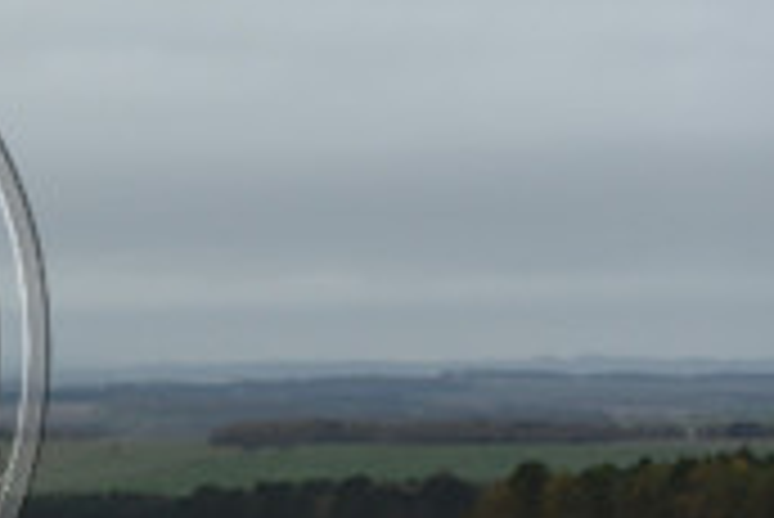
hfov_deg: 7.1
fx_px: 6154
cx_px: -468
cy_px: 288
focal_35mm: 286
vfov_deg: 4.8
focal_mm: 85
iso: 1100
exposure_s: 1/1250
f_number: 4.5
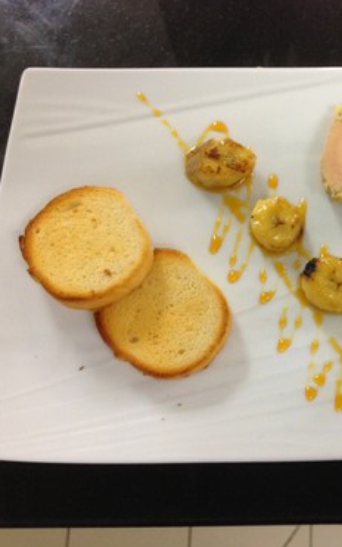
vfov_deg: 40.3
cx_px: 335
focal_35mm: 50
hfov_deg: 24.7
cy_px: 272
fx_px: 745
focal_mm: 4.28
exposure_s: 1/20
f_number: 2.4
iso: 100
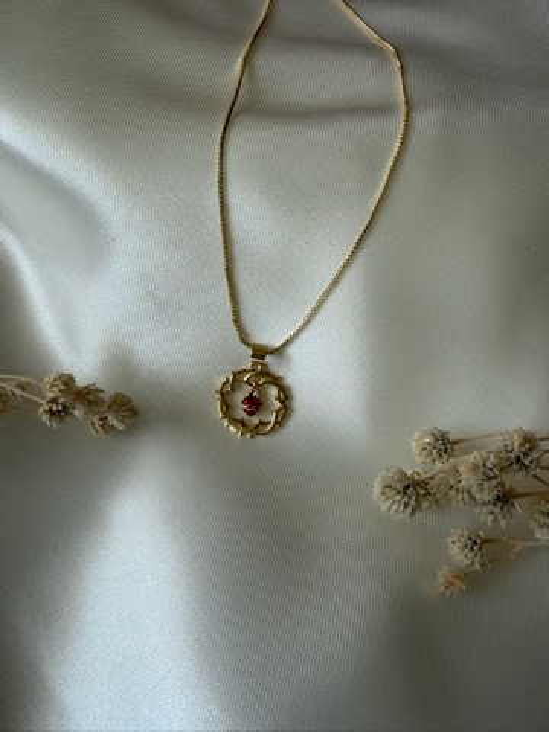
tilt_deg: -54.0
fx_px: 508
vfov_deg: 71.6
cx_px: 274
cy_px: 366
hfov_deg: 56.8
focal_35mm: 24
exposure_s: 1/121
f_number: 2.2
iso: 64
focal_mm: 2.22
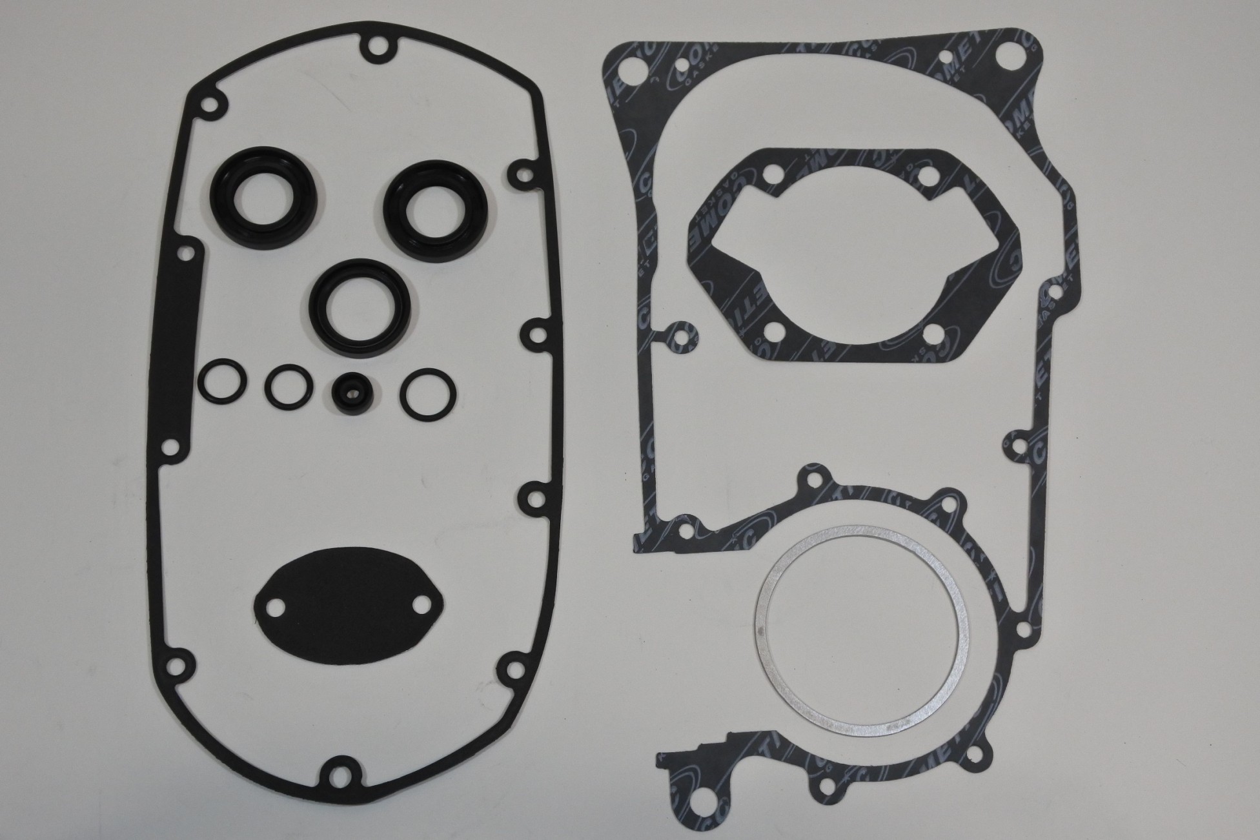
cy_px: 420
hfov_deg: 41.9
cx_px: 630
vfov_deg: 28.6
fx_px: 1645
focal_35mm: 47
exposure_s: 1/125
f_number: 4.5
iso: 560
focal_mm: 17.6
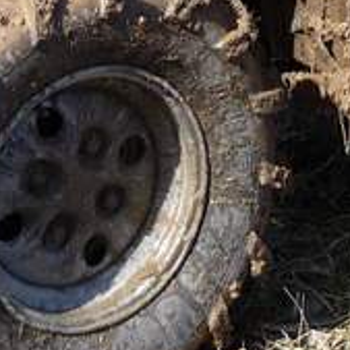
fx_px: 2025
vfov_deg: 9.5
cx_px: 410
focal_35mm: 177
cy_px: -257
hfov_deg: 9.7
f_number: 2.8
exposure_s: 1/1000
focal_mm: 5.5
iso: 100
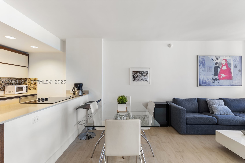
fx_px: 112
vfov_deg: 72.0
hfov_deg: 95.0
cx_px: 122
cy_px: 82
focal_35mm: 16
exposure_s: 1/2.5
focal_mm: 16.5
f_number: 9
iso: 250
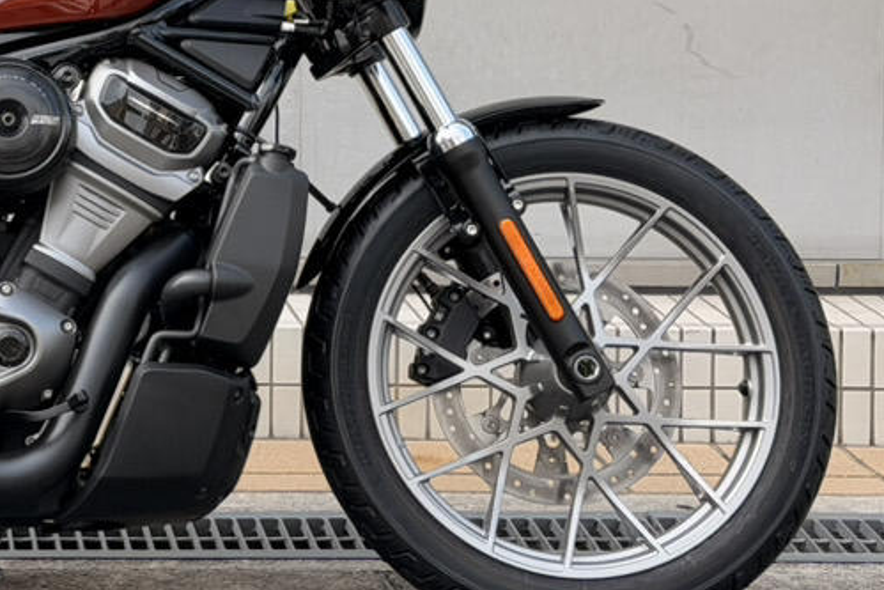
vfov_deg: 11.4
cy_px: 83
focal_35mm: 120
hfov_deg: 16.6
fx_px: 2947
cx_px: -46
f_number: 1.78
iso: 64
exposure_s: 1/906
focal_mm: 6.76
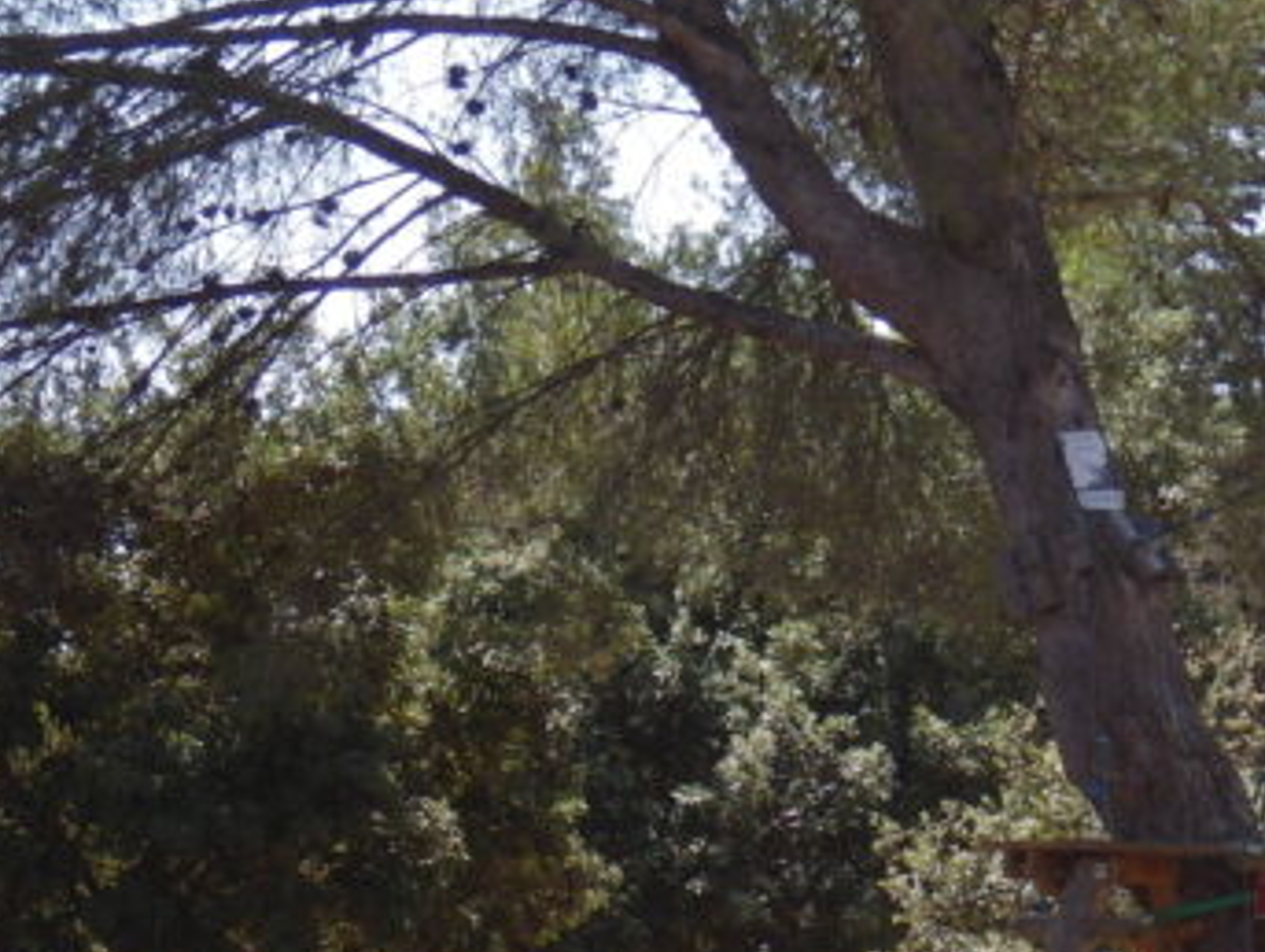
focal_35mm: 237
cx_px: 1331
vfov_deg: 6.3
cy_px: 506
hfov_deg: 8.3
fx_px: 8670
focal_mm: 19
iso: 100
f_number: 5
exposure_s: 1/200
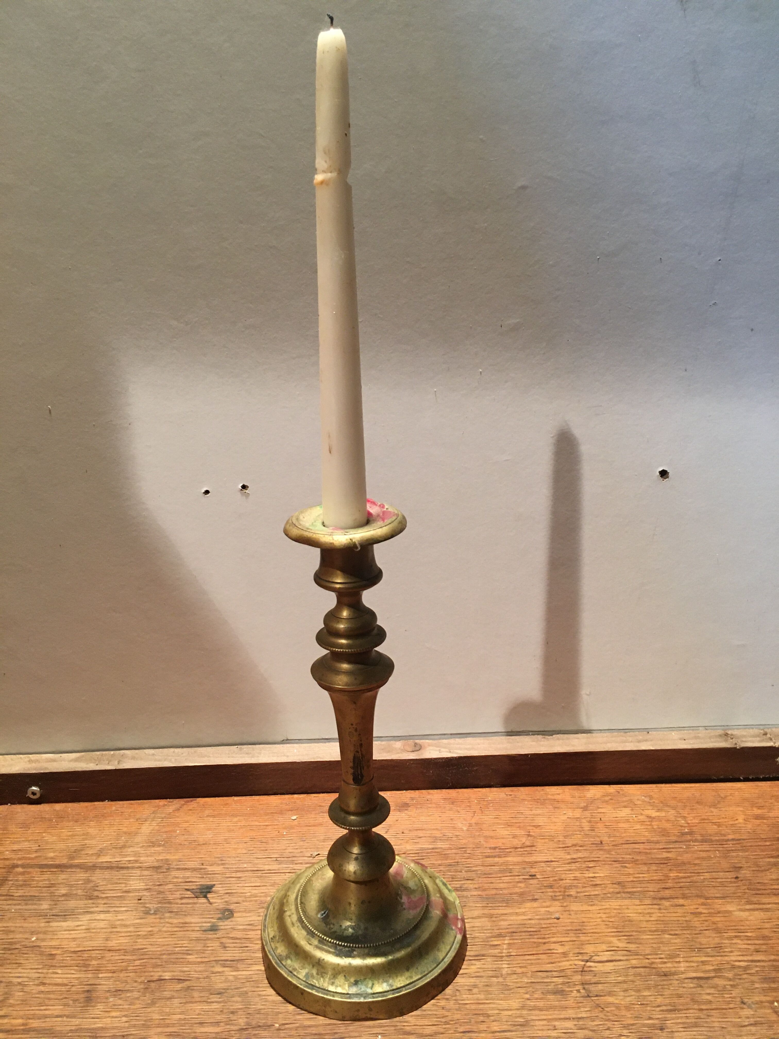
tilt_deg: -15.3
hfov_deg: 48.2
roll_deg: +0.7
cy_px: 520
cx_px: 390
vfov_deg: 61.7
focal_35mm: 29
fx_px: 870
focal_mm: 4.15
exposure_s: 1/33
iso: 200
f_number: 2.2
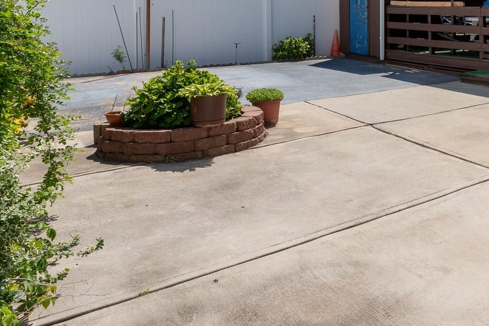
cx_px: 523
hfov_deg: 41.6
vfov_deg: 32.7
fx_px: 516
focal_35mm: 38
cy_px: 14
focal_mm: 14
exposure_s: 1/400
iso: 320
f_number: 10
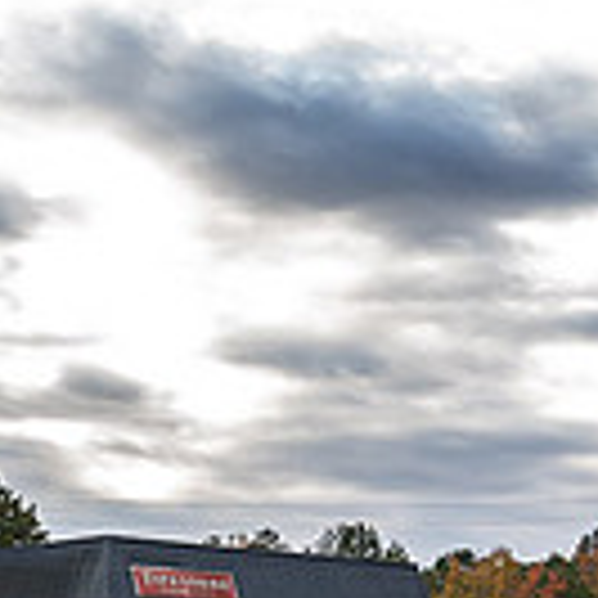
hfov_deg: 18.0
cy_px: 447
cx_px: -211
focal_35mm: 89
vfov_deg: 19.4
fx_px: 1739
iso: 250
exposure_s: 1/320
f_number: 4
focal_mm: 24
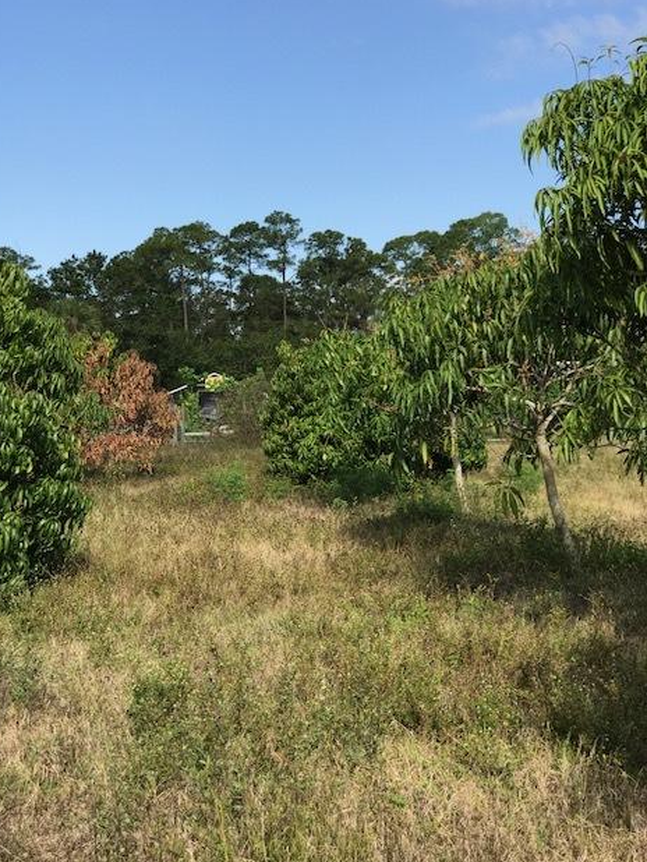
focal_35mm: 59
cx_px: 314
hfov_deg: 24.8
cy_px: 438
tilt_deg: -0.1
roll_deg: +0.4
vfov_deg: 32.7
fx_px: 1469
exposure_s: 1/736
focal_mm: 6.6
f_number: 2.8
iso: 20
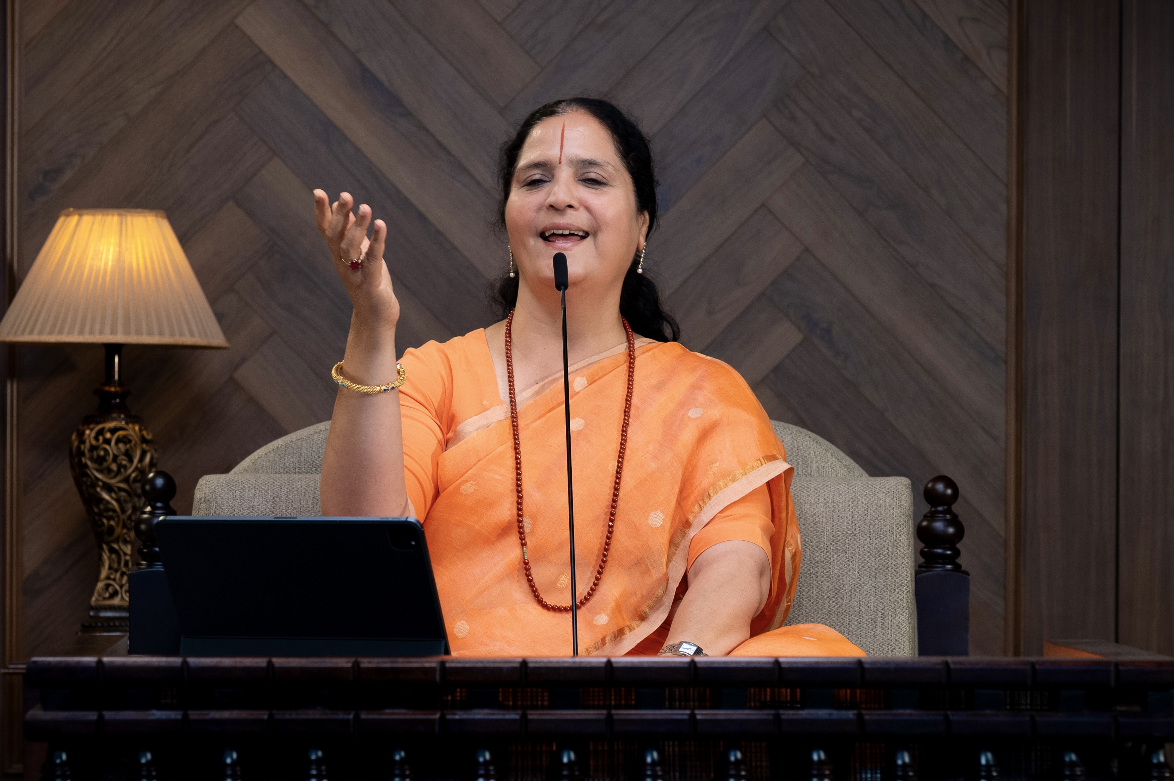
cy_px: 519
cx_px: 535
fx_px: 3976
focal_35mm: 122
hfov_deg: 16.8
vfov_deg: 11.2
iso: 400
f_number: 3.2
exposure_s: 1/100
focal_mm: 50
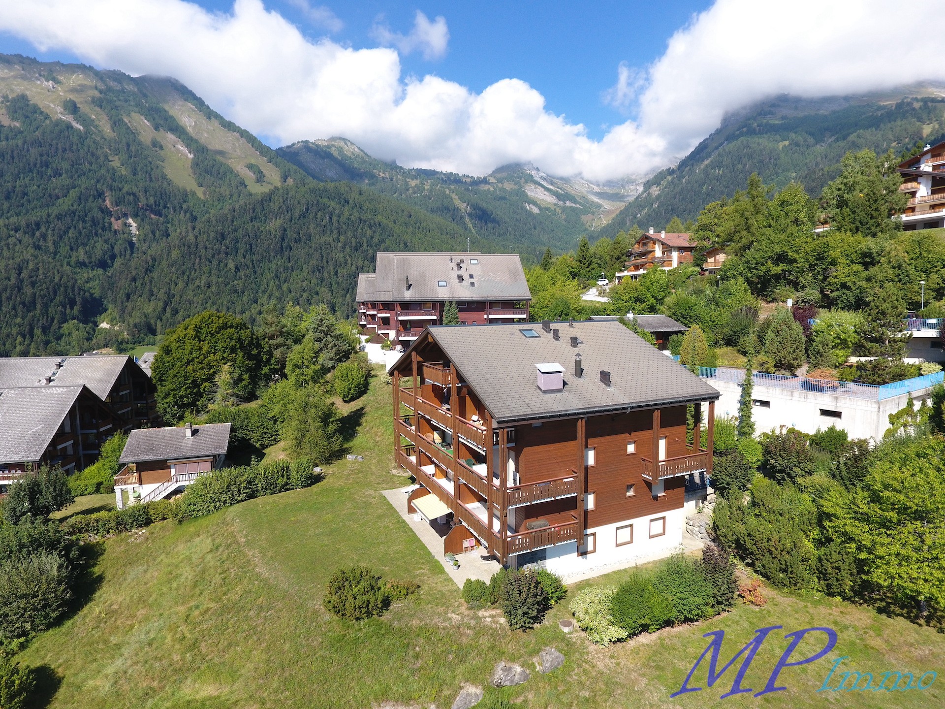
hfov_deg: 81.7
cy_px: 354
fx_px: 546
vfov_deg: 66.0
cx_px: 472
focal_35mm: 20
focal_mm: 3.61
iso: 100
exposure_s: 1/507
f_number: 2.8
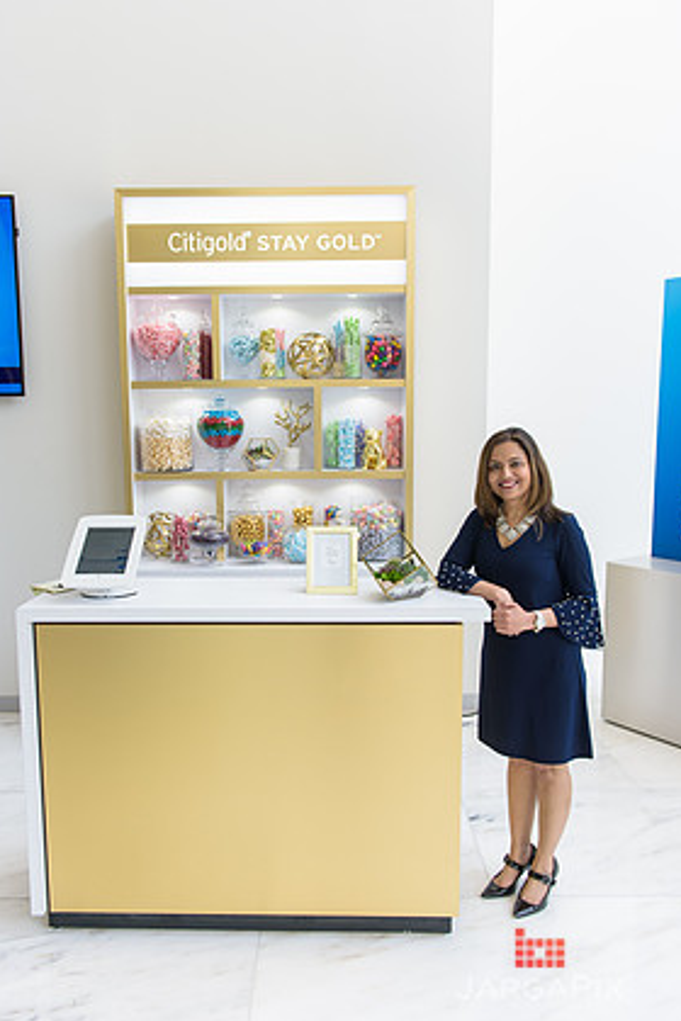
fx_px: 851
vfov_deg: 61.9
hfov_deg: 43.6
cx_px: 321
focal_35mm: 30
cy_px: 506
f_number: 3.2
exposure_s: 1/250
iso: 500
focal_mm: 28
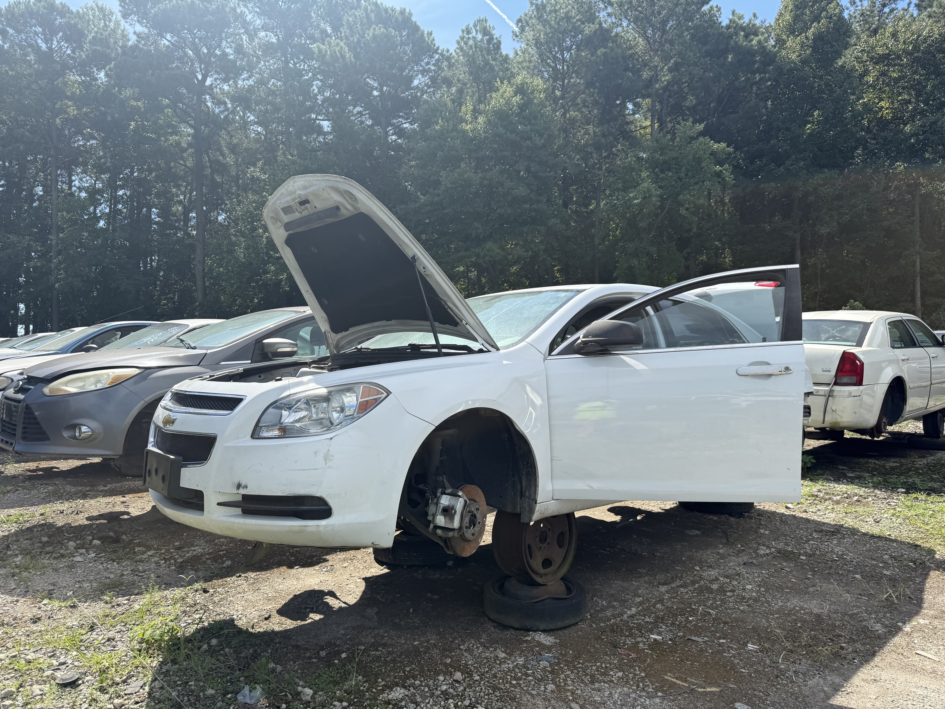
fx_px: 655
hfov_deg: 71.6
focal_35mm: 24
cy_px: 354
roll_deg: -2.1
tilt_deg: +0.9
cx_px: 472
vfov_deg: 56.8
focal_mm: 6.76
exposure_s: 1/3425
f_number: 1.78
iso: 80
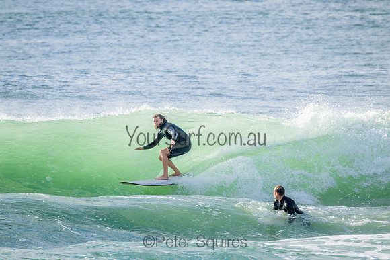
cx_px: 195
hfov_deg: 2.6
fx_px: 8668
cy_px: 130
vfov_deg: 1.7
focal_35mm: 800
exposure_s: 1/2000
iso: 900
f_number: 11
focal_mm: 800
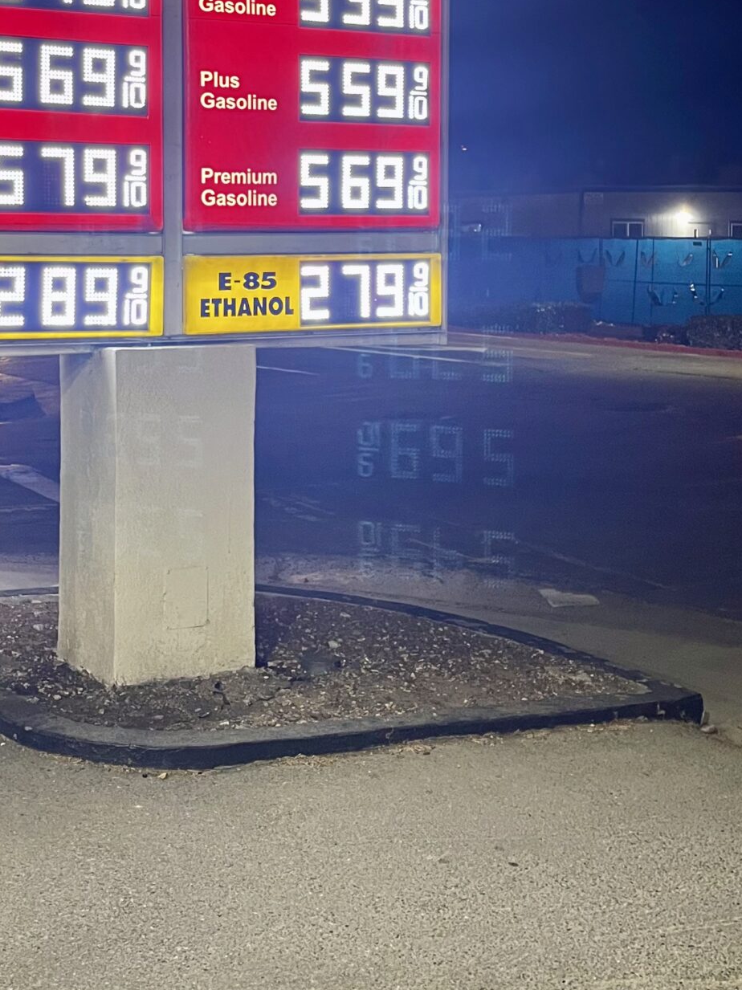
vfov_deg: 34.9
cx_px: 256
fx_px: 1544
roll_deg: -0.6
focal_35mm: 54
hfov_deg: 26.9
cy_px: 264
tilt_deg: -0.9
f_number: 1.6
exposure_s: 1/41
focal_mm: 5.1
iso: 250
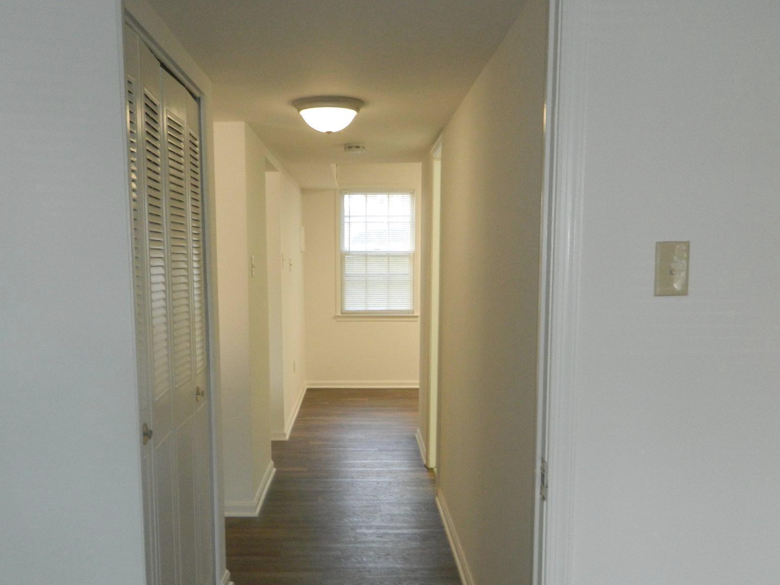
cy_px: 356
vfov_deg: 43.9
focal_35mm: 32
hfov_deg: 56.7
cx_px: 345
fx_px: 721
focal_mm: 4.5
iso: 200
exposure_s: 1/30
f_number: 3.1
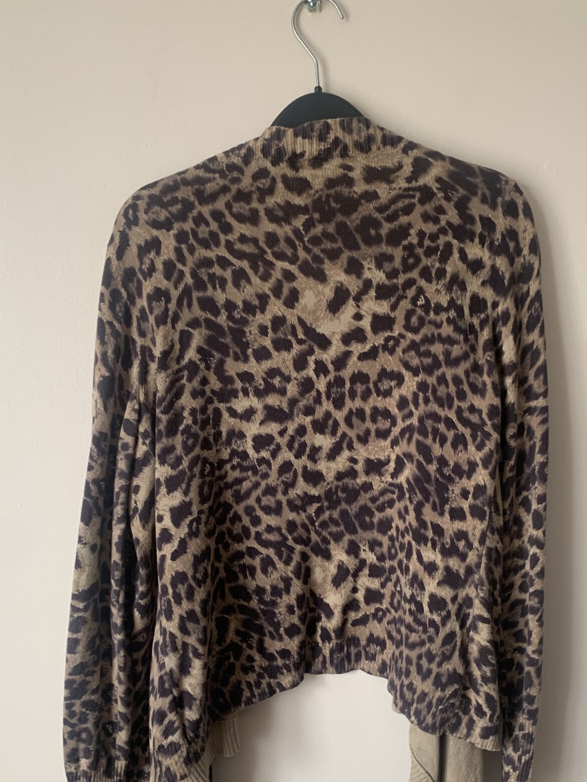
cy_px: 460
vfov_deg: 53.7
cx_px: 317
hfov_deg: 41.8
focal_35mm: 34
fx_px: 769
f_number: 1.8
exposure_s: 1/60
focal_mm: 4.25
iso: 125
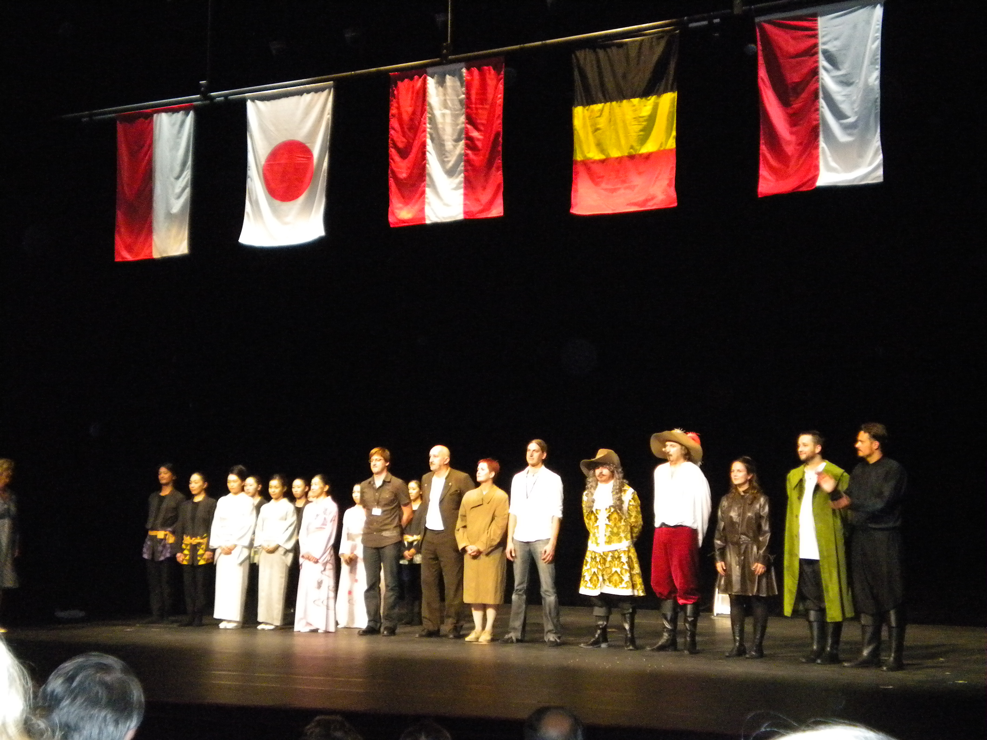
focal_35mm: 52
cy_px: 370
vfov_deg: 28.0
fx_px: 1483
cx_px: 494
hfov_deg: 36.8
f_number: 3.9
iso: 800
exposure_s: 1/30
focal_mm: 9.3
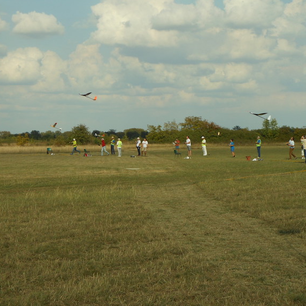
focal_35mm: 94
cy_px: 158
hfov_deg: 18.5
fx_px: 940
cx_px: 156
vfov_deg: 18.5
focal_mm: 13.6
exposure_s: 1/800
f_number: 4.4
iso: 80
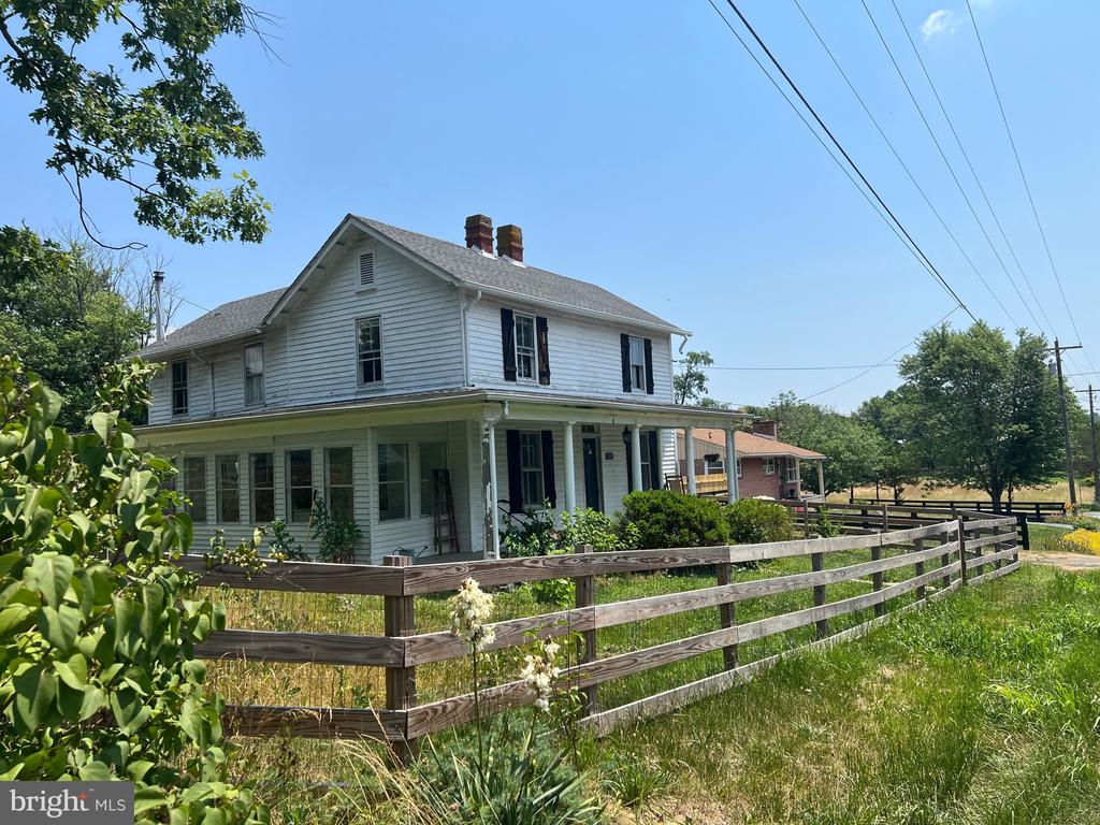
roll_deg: +2.2
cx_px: 550
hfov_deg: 67.3
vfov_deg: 53.1
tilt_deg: +2.9
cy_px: 412
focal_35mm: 26
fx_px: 826
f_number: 1.5
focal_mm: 5.7
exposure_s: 1/4444
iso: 50
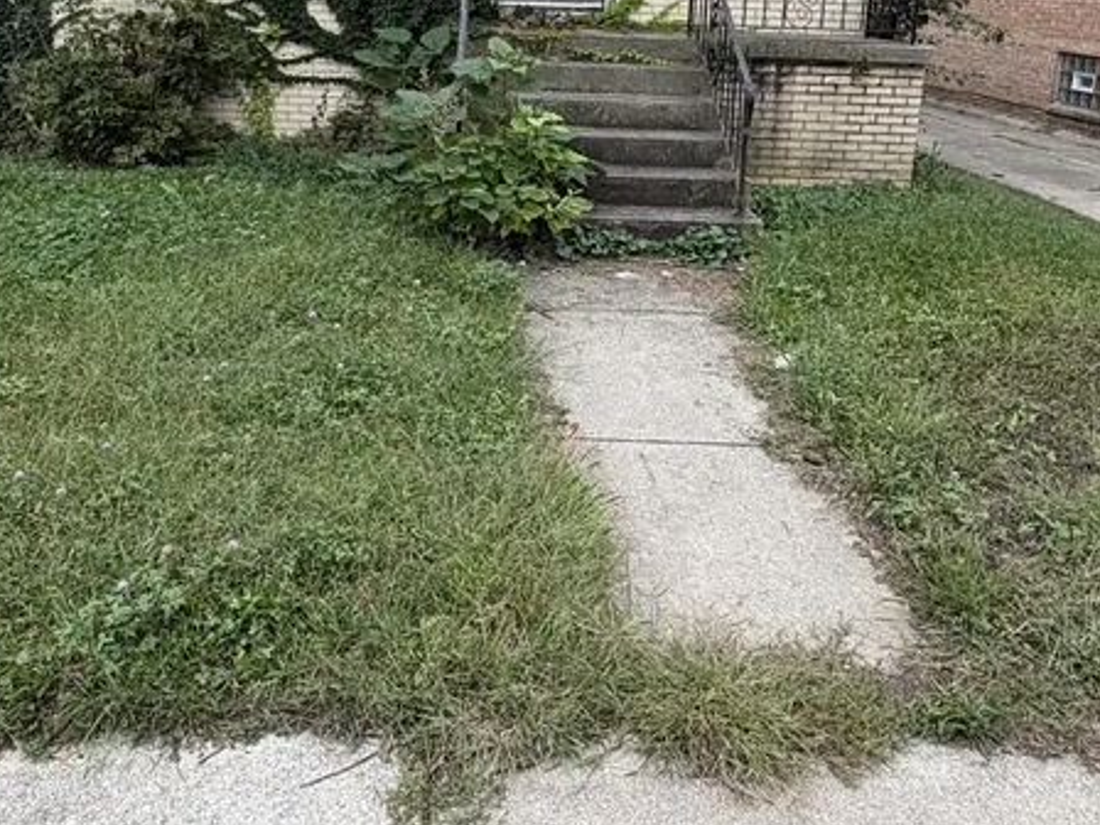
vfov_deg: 42.2
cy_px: 167
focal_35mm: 32
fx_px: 1017
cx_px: 476
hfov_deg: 56.6
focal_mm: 2.22
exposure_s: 1/124
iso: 40
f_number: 2.2
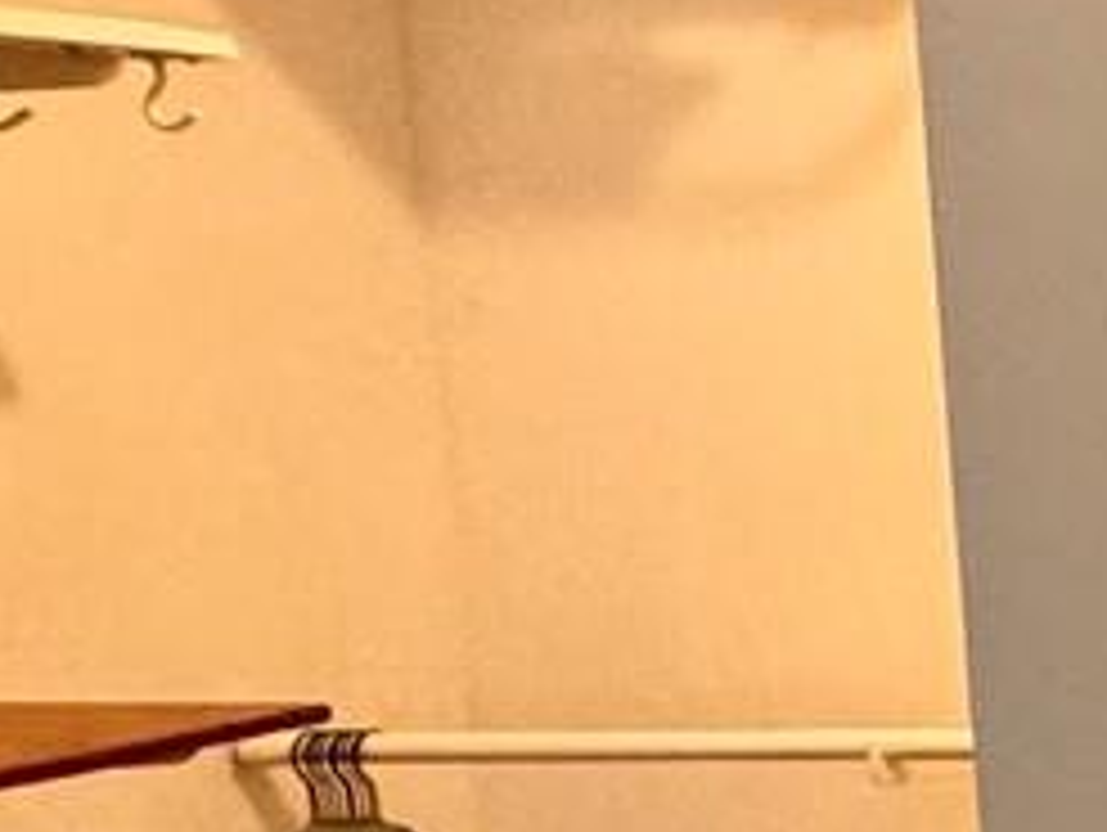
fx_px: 2913
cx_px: 2578
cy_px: 738
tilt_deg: -9.3
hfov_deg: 14.7
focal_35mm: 91
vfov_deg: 16.1
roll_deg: -0.2
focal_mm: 2.22
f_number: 2.2
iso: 500
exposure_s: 1/60
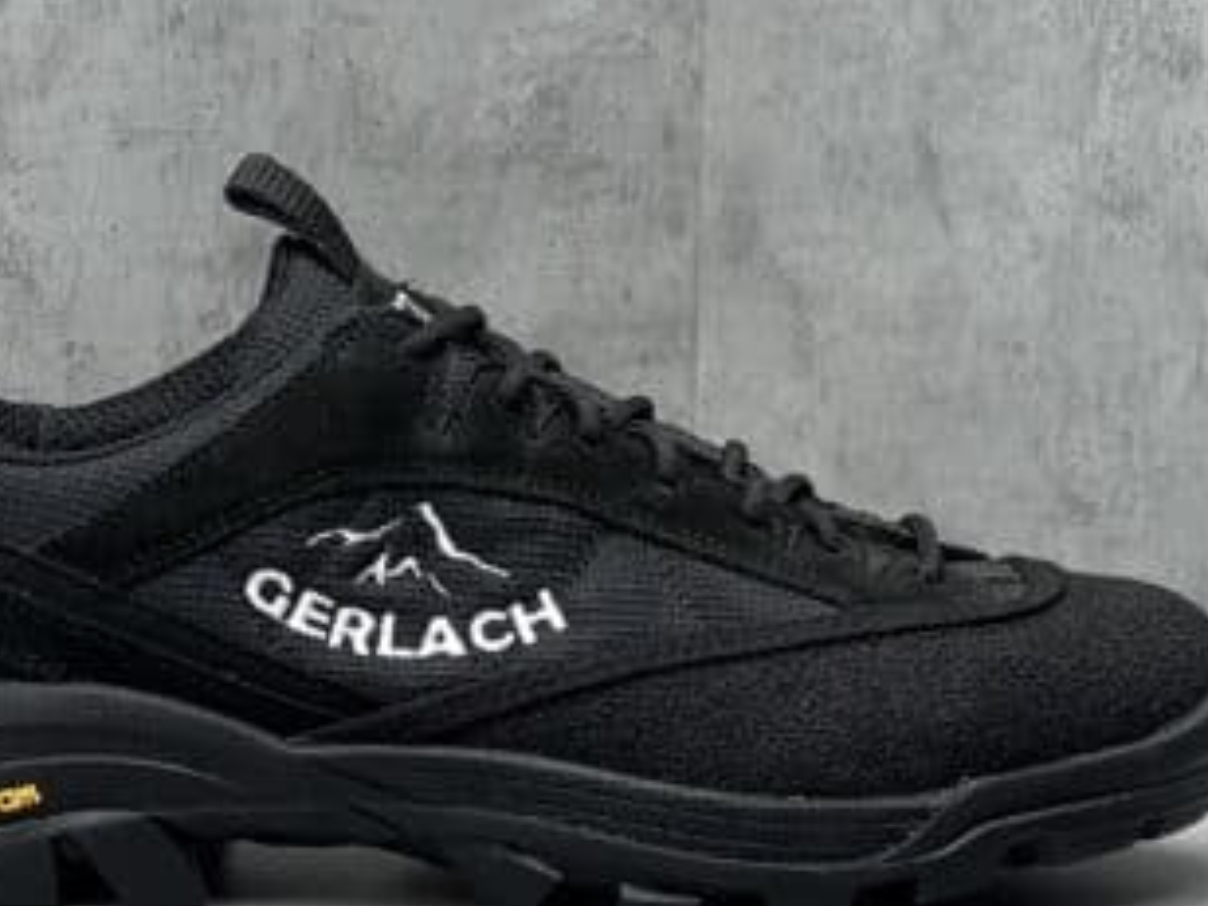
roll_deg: -0.6
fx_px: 6107
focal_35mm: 175
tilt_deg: -7.4
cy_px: 367
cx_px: 341
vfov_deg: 8.5
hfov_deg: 11.3
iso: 100
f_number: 2.8
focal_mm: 9
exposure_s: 1/100
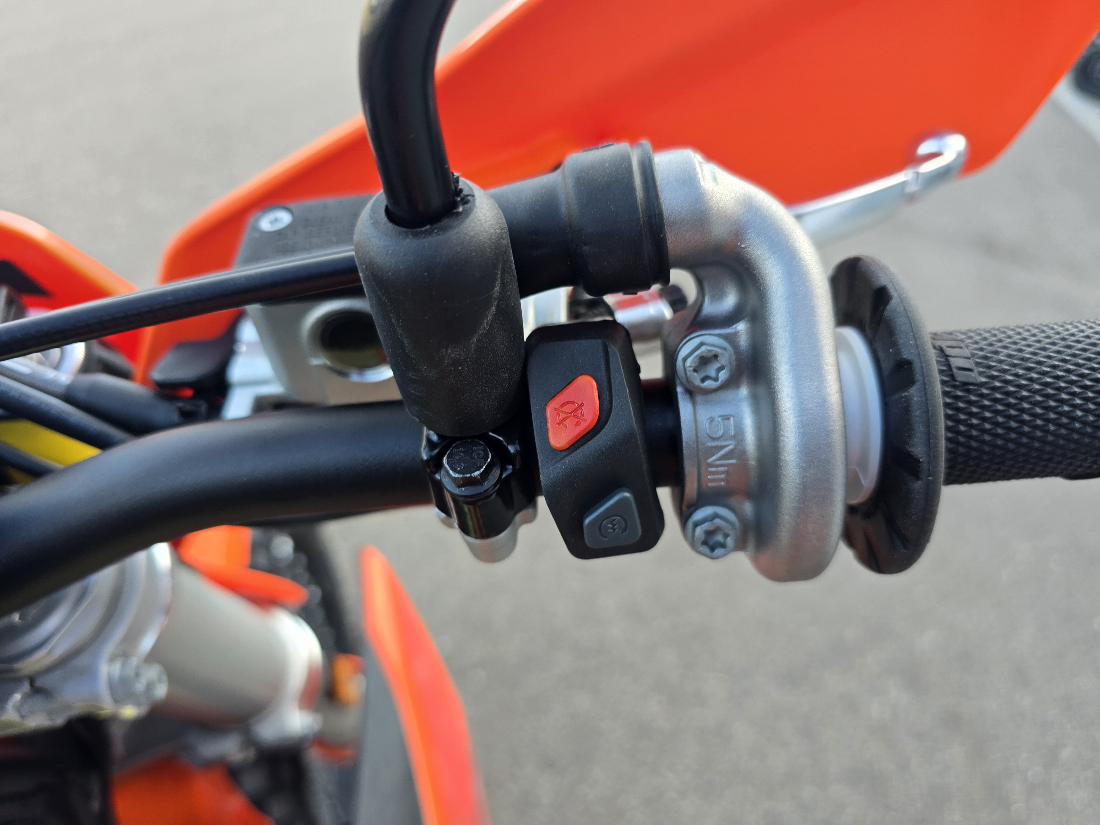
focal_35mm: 23
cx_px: 550
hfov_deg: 73.9
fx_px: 731
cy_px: 412
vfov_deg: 58.9
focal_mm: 6.3
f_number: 1.7
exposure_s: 1/180
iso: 50
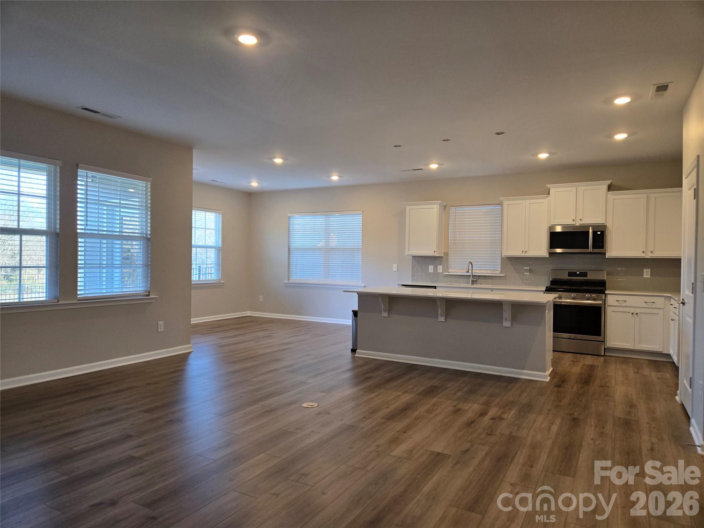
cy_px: 264
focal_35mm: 23
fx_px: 468
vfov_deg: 58.9
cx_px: 352
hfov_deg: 73.9
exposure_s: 1/120
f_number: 1.8
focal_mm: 5.4
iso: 125
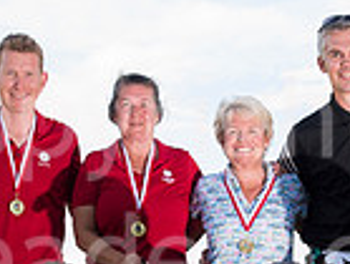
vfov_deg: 10.2
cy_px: 280
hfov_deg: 13.7
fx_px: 1460
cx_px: 227
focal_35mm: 144
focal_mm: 36
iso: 250
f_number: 7.1
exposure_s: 1/160
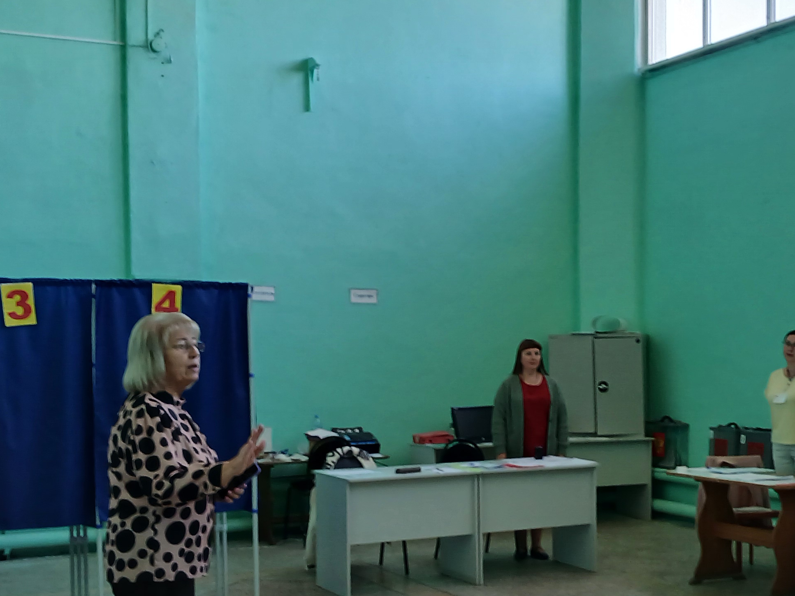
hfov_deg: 33.7
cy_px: 368
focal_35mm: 57
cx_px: 487
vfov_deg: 25.6
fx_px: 1309
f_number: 1.8
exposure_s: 1/50
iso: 64
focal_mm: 3.98
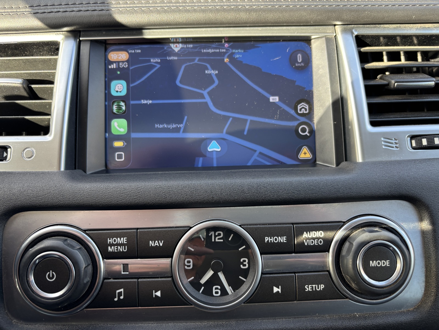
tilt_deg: -37.3
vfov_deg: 53.1
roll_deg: +0.6
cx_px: 220
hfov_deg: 67.3
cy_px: 165
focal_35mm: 26
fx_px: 330
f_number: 1.6
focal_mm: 5.96
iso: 50
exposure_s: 1/100
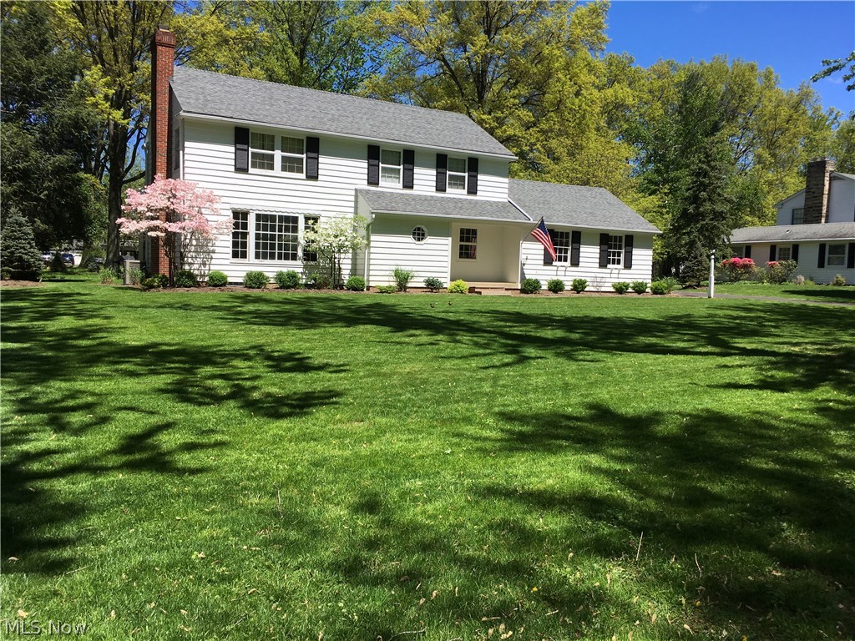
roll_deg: -1.1
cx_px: 428
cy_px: 320
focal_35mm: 29
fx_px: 716
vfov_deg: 48.2
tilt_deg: -4.5
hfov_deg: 61.7
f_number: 2.2
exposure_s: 1/1451
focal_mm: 4.15
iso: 25
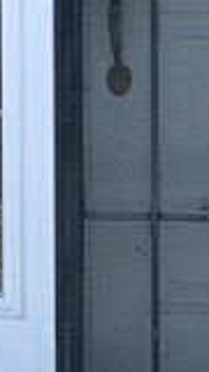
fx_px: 1783
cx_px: 170
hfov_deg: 6.7
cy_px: -135
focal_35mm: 181
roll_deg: -0.5
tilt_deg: -5.5
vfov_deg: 11.5
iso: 25
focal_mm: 4.25
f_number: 1.8
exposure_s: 1/849
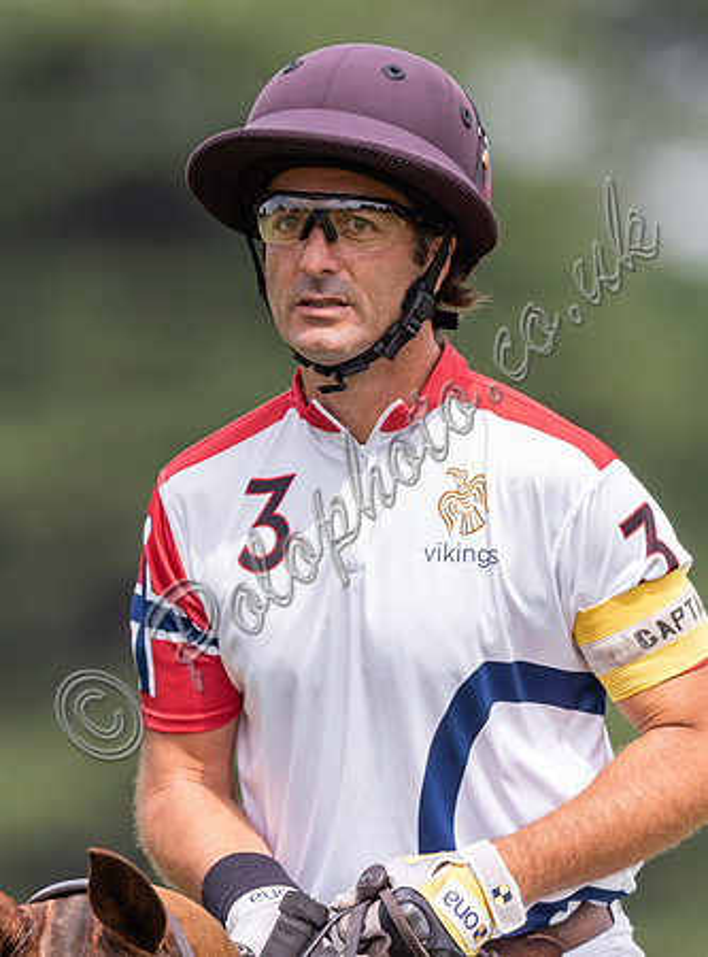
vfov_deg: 2.2
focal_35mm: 923
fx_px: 25389
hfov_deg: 1.6
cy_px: 347
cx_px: 235
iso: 640
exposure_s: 1/4000
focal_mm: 500
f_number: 4
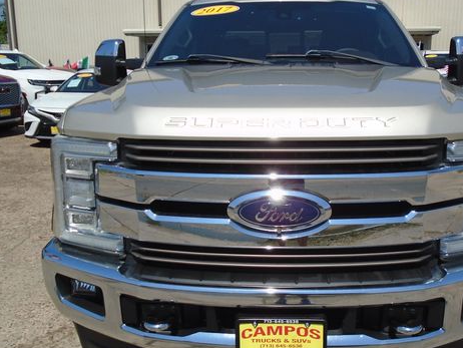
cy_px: 182
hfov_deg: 51.1
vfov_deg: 39.7
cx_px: 271
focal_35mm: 36
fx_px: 482
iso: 100
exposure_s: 1/320
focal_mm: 4.6
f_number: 8
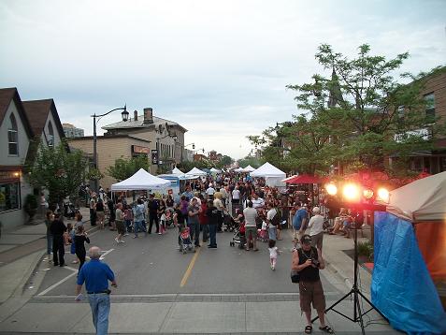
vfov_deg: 44.2
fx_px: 412
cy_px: 168
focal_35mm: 32
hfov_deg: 56.8
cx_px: 223
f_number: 2.9
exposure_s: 1/160
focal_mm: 5.7
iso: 80
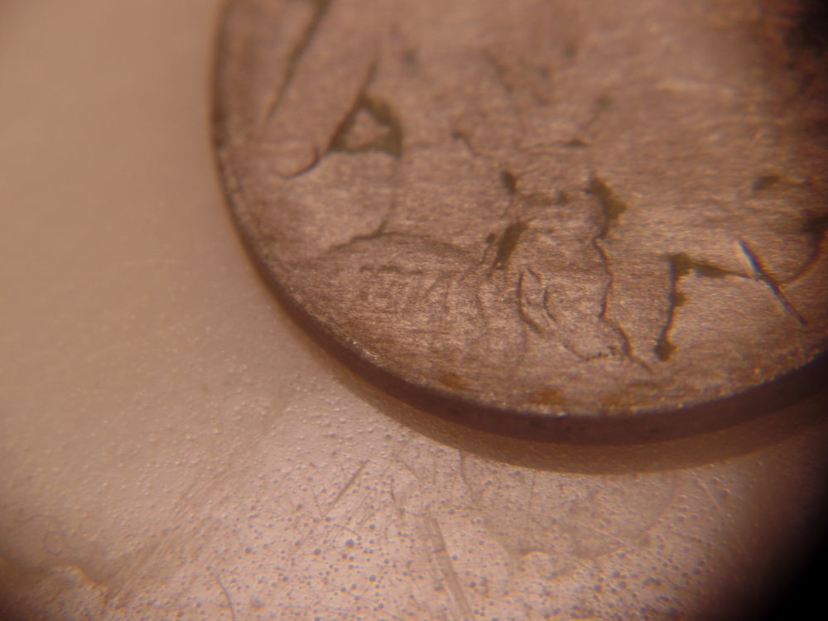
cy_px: 310
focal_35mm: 114
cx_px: 414
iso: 80
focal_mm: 20.3
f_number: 4
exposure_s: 1/45
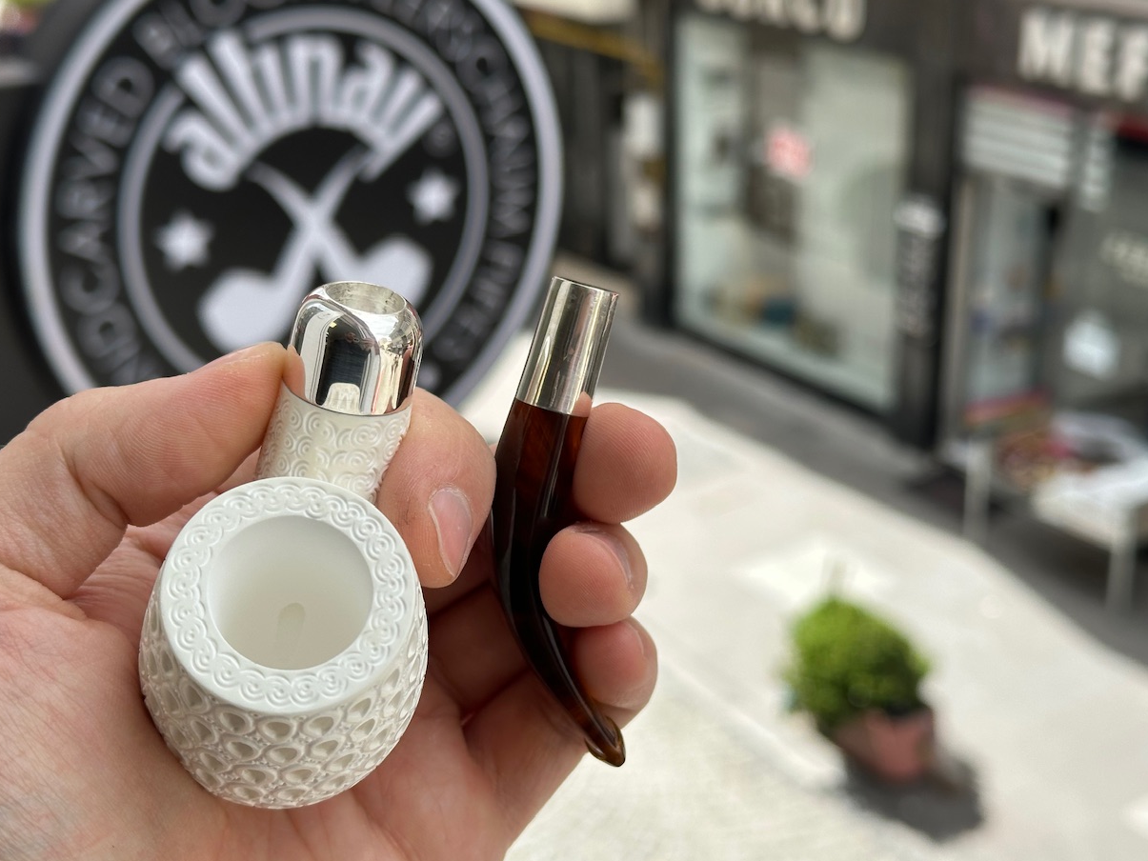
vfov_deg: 28.6
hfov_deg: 37.5
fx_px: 1692
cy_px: 426
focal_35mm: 51
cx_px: 588
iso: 64
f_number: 1.78
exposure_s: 1/1751
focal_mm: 6.86
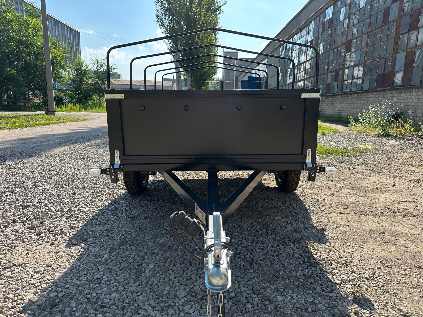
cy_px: 158
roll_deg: -0.9
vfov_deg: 56.8
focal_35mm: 24
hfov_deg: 71.6
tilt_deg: -10.8
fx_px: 293
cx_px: 212
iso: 80
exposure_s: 1/2070
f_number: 1.78
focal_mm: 6.86
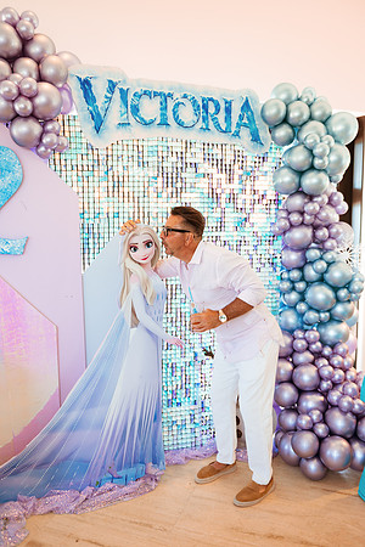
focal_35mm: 29
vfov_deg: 63.7
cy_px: 274
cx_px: 182
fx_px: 441
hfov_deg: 45.0
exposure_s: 1/160
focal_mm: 29
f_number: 2.8
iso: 640
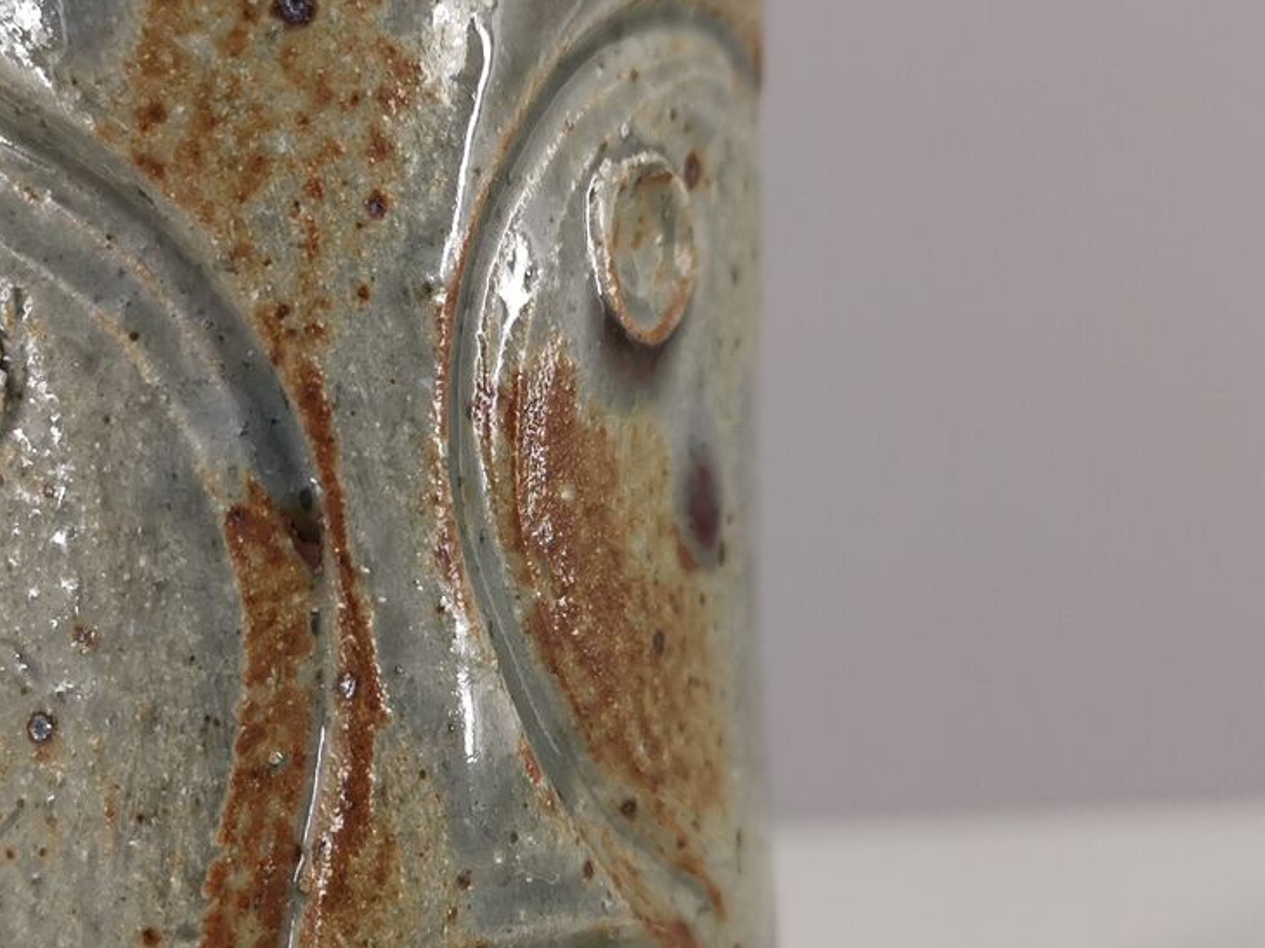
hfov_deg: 26.2
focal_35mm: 74
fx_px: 2703
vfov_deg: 19.9
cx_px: 451
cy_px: 549
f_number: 1.8
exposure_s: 1/100
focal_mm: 5.58
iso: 125
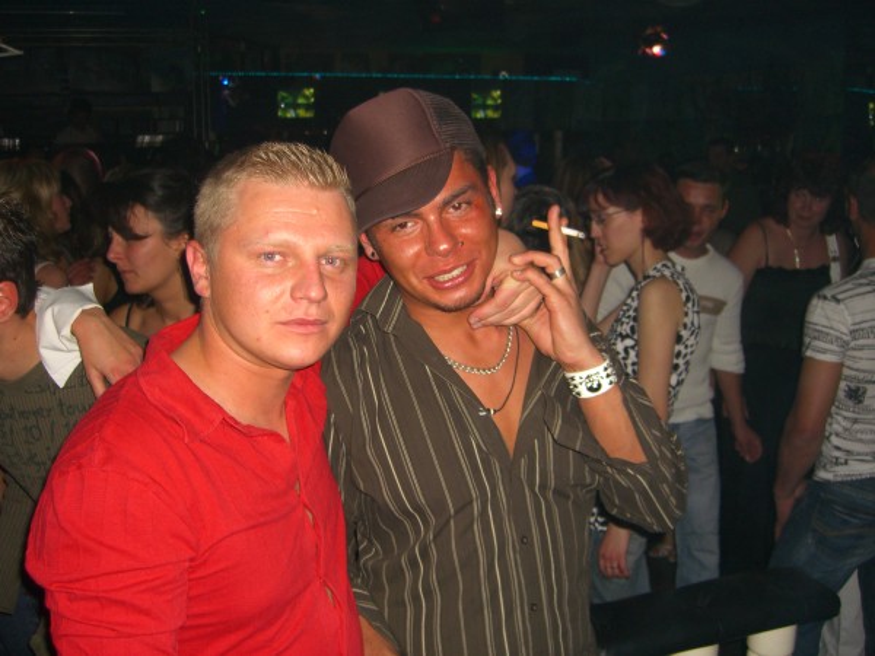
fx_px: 961
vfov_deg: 37.7
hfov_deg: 49.0
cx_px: 438
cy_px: 328
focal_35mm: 38
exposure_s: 1/60
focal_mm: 7.9
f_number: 2.8
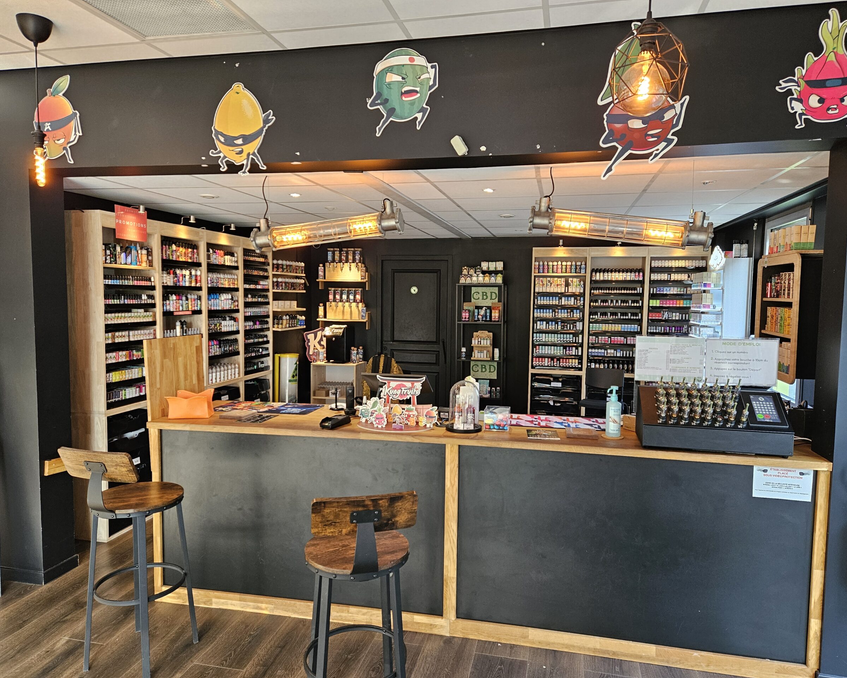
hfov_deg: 70.3
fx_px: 602
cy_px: 339
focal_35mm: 24
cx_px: 435
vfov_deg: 58.8
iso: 250
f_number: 1.8
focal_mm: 5.4
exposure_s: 1/100
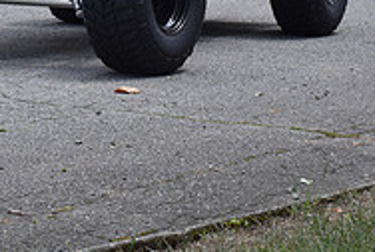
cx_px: 70
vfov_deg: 8.4
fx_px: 1685
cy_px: -57
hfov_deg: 12.6
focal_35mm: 162
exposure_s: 1/250
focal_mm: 35
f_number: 8
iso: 320
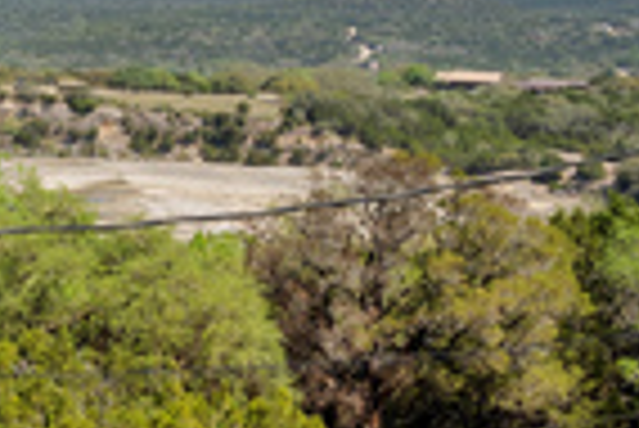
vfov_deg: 8.7
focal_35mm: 158
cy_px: -7
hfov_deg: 11.4
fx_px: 2807
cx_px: -724
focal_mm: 35
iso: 400
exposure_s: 1/2000
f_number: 8
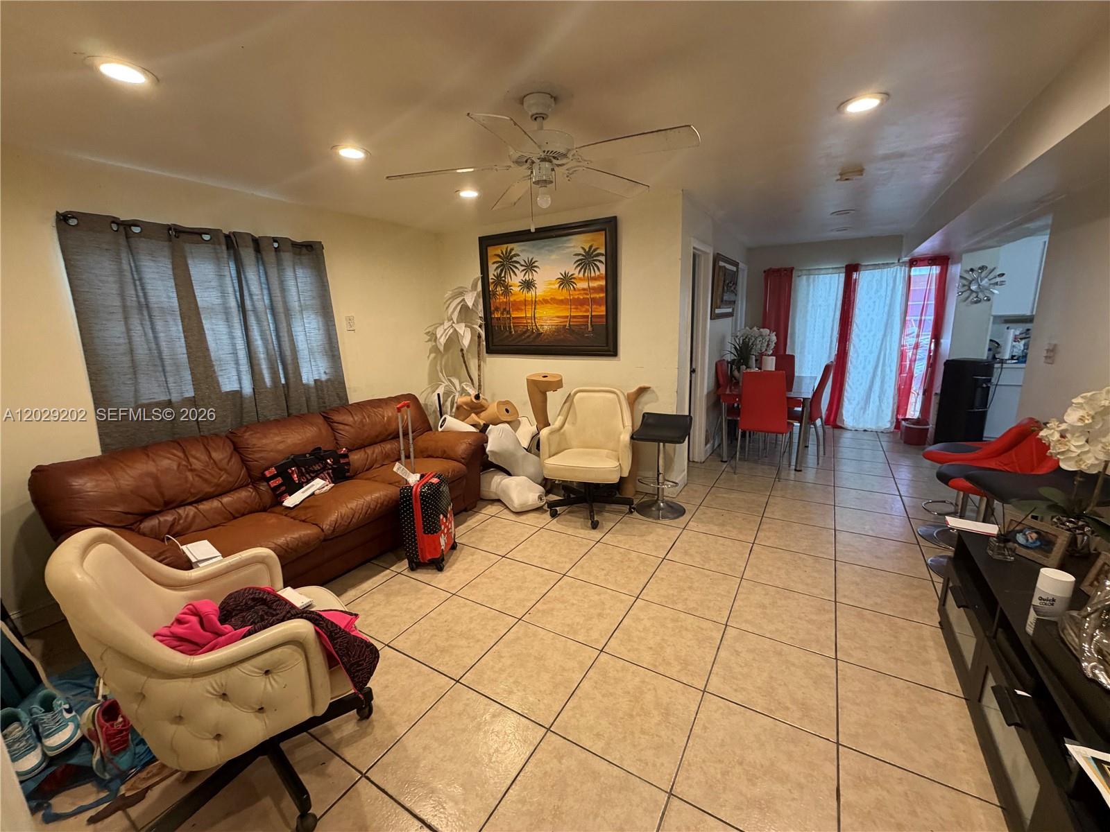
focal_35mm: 14
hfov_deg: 102.1
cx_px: 555
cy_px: 416
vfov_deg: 85.7
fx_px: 449
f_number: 2.2
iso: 320
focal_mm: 2.22
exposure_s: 1/60
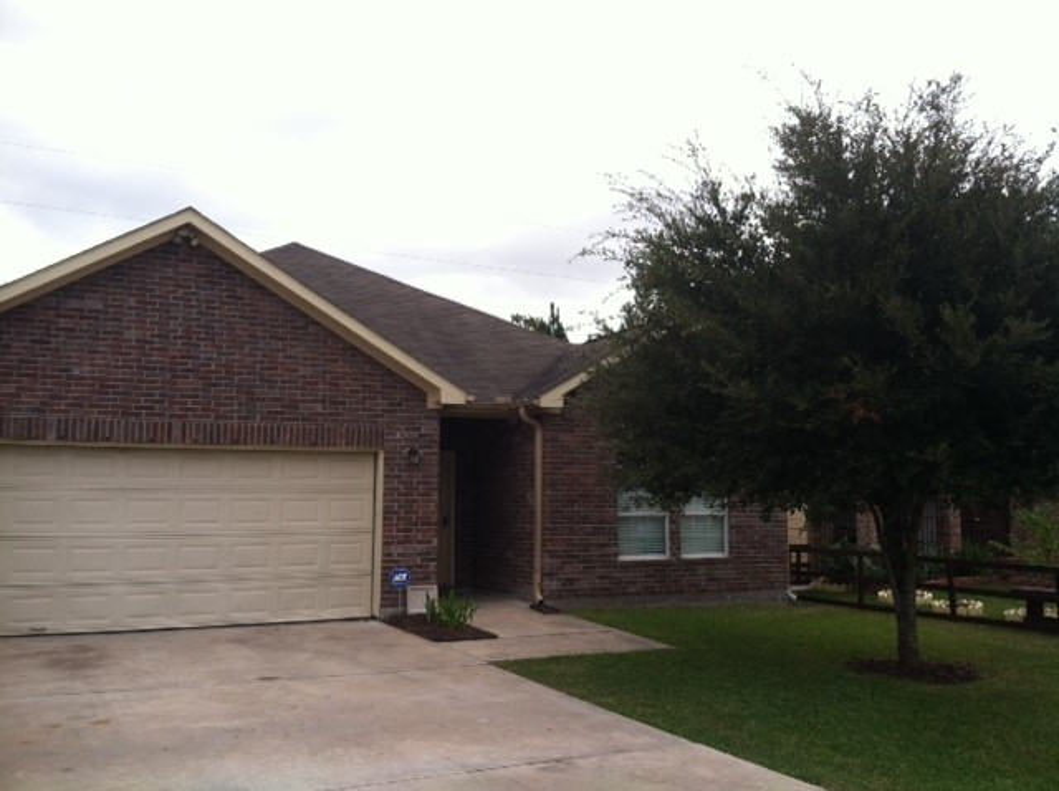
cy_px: 396
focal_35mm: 35
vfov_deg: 40.6
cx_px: 530
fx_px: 1069
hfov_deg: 52.7
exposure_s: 1/319
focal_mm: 3.85
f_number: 2.8
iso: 80
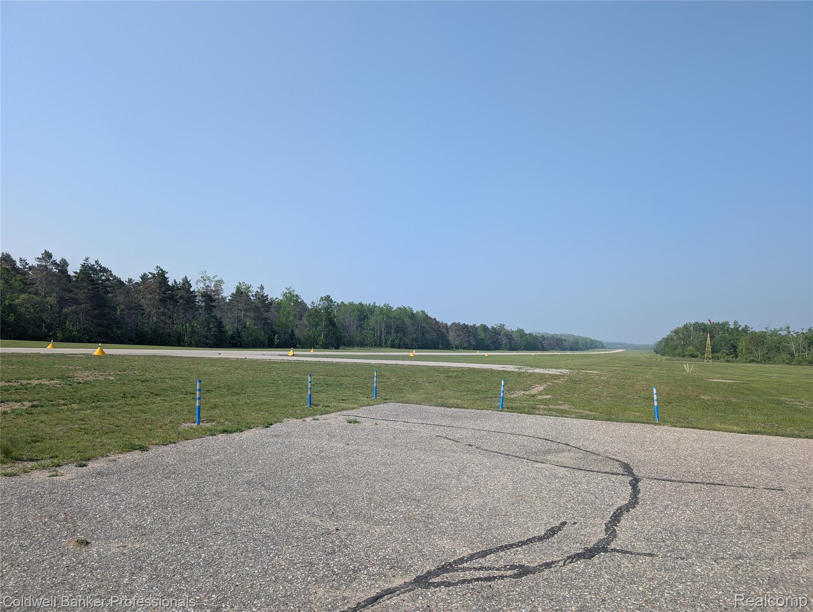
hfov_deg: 71.5
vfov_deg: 56.9
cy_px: 306
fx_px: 564
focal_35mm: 24
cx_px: 406
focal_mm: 6.9
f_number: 1.68
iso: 25
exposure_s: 1/1221
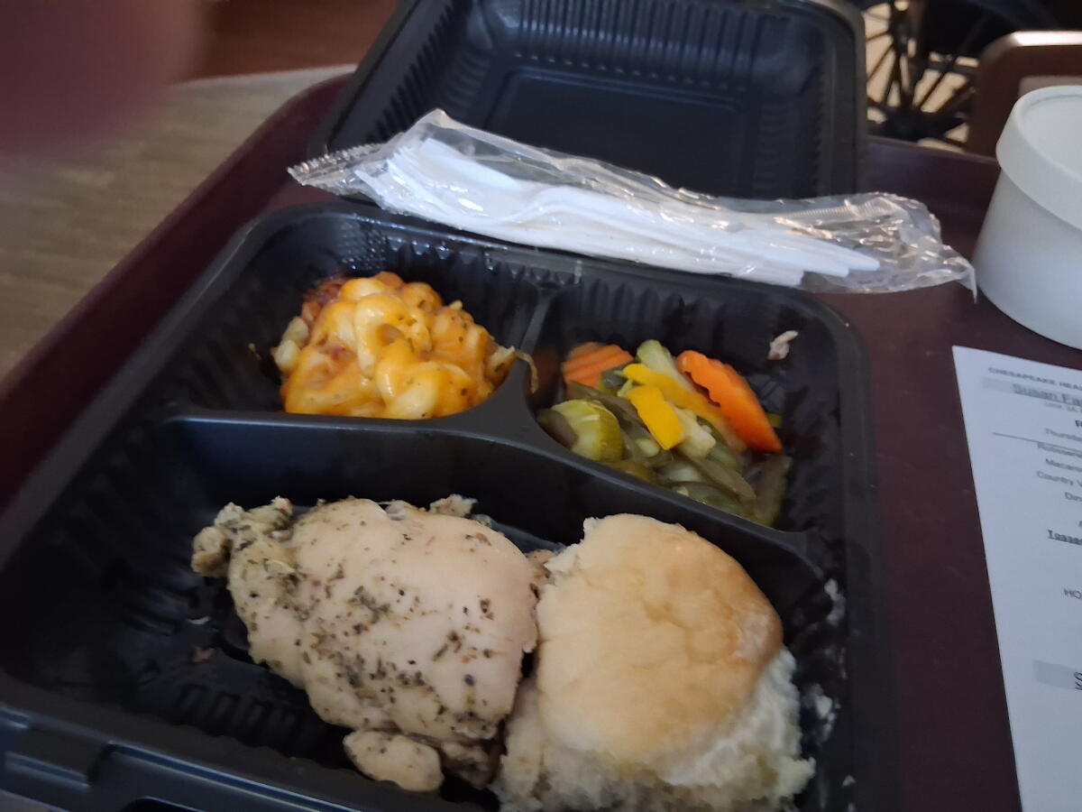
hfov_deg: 67.3
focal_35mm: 26
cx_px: 541
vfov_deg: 53.1
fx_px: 813
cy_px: 406
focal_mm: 3.98
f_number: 1.8
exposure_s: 1/24
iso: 800
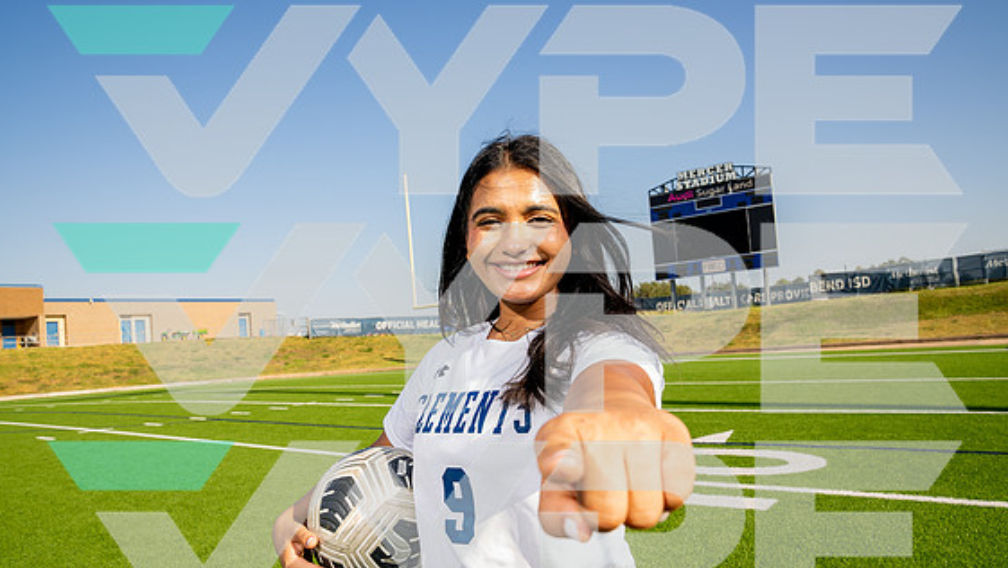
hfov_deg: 71.9
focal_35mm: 26
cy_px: 319
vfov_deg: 44.3
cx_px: 510
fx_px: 695
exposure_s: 1/125
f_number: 7.1
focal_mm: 24
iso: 50
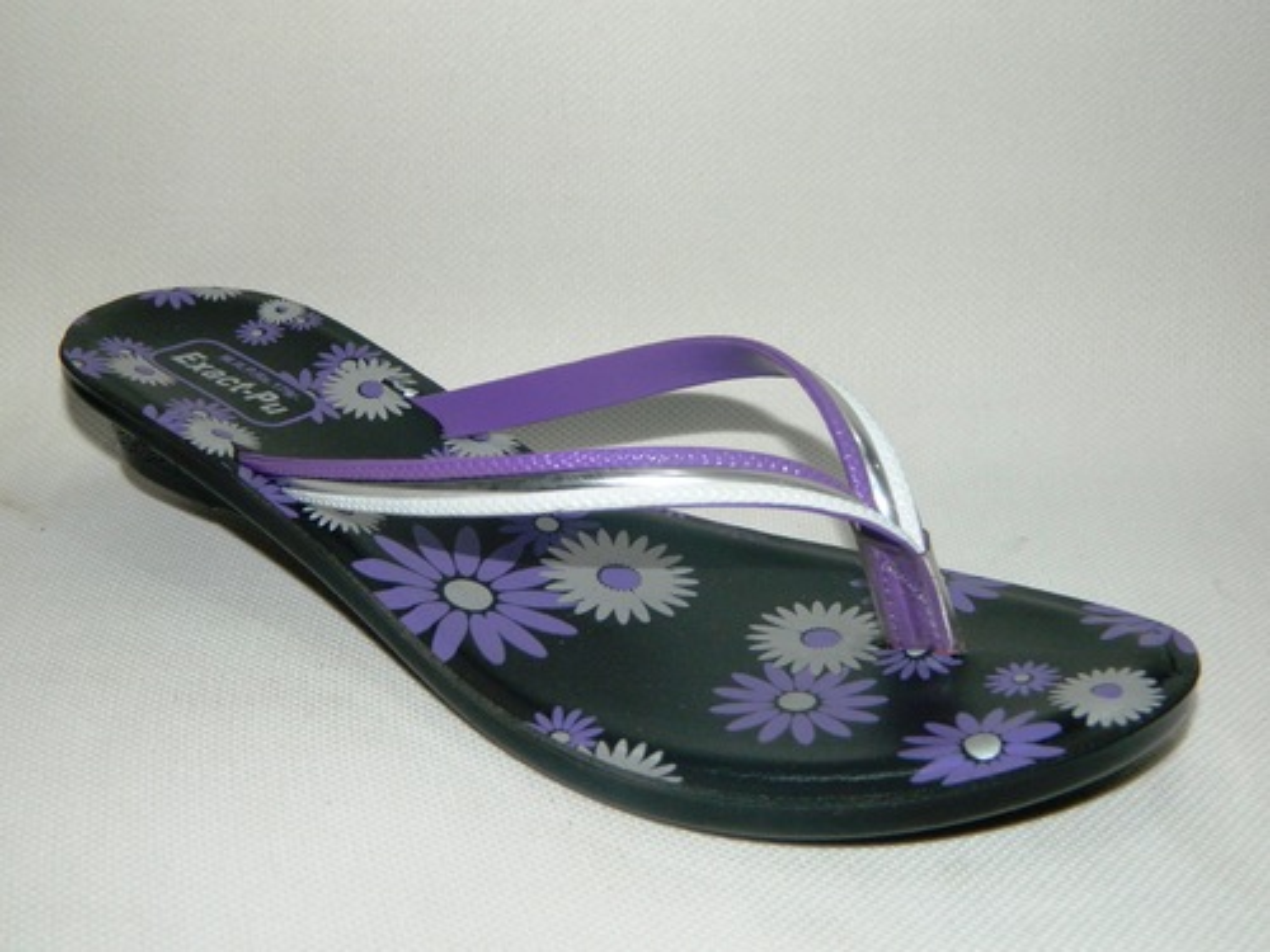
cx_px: 635
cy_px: 476
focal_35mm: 47
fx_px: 1724
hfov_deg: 40.4
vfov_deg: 30.9
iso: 200
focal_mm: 8.4
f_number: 10.2
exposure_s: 1/50
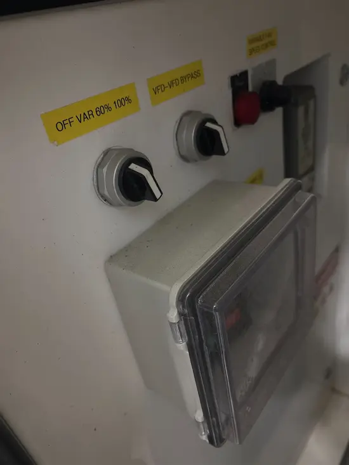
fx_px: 349
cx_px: 174
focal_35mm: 26
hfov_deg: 53.1
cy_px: 232
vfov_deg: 67.3
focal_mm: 5.96
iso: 1000
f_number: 1.6
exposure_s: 1/30
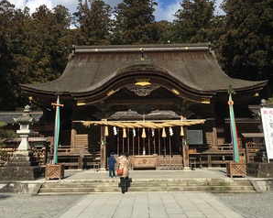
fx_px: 307
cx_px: 136
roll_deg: +1.0
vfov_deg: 38.7
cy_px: 75
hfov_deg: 48.0
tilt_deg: +15.8
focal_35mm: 38
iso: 25
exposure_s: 1/2404
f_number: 2.2
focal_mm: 4.15
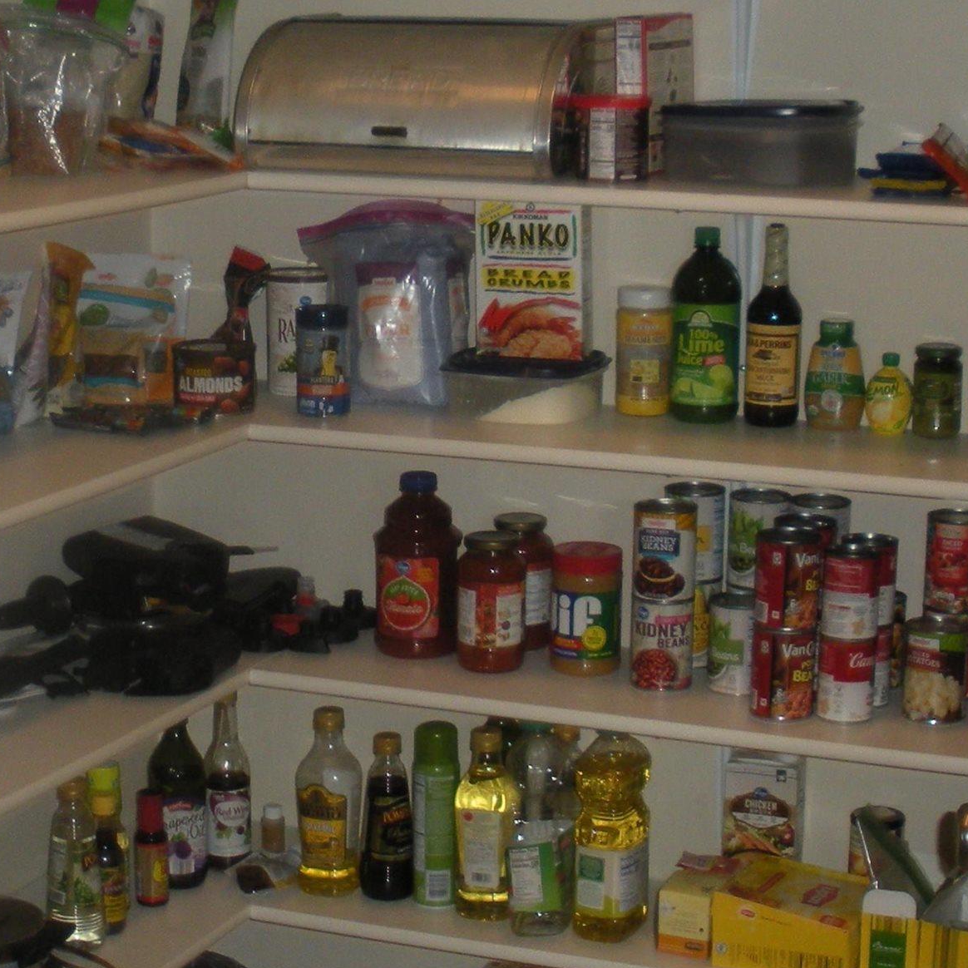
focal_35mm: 84
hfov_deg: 20.6
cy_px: 412
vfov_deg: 20.6
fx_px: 2658
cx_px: 417
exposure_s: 1/60
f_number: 3.5
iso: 144
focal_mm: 6.3
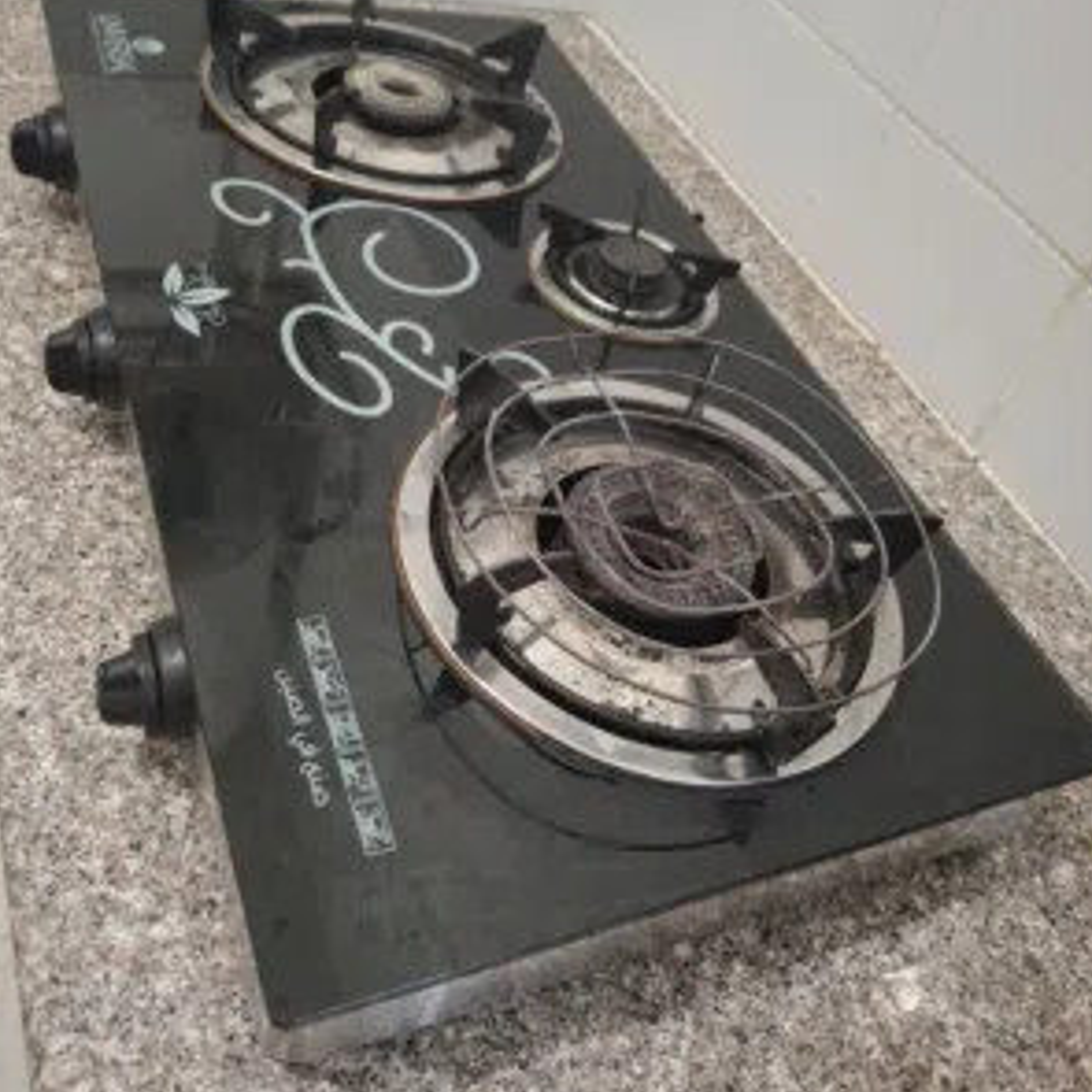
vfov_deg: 53.9
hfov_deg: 54.0
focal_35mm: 30
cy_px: 485
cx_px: 548
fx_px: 1071
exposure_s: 1/20
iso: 500
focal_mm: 4.69
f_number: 1.8
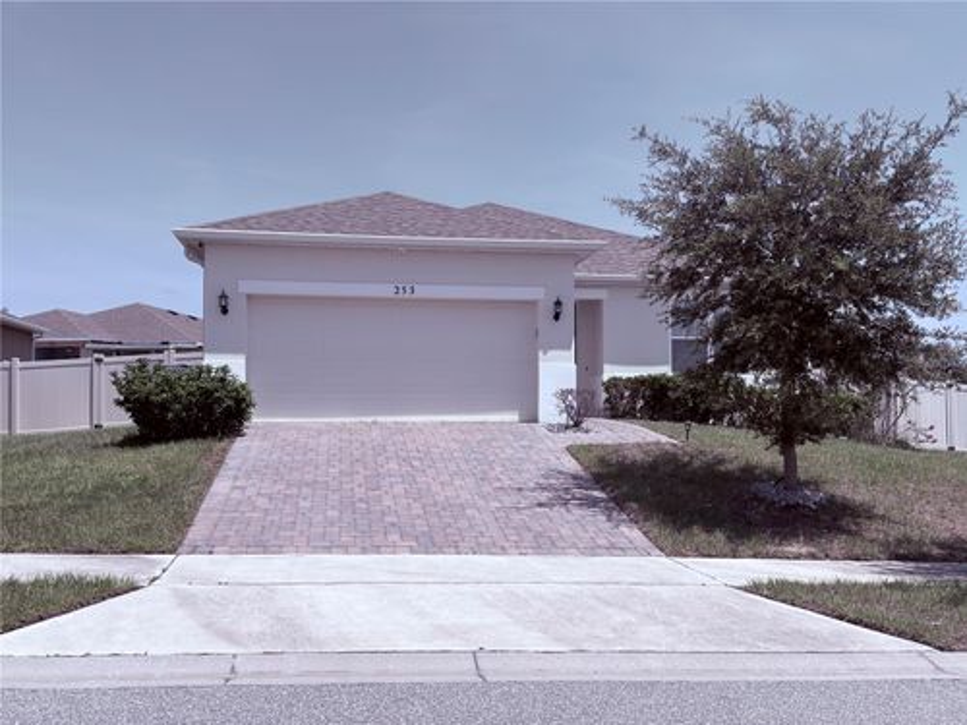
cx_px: 484
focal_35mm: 35
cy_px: 362
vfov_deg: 40.7
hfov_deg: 52.6
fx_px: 978
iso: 64
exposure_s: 1/6329
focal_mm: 6.76
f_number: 1.78
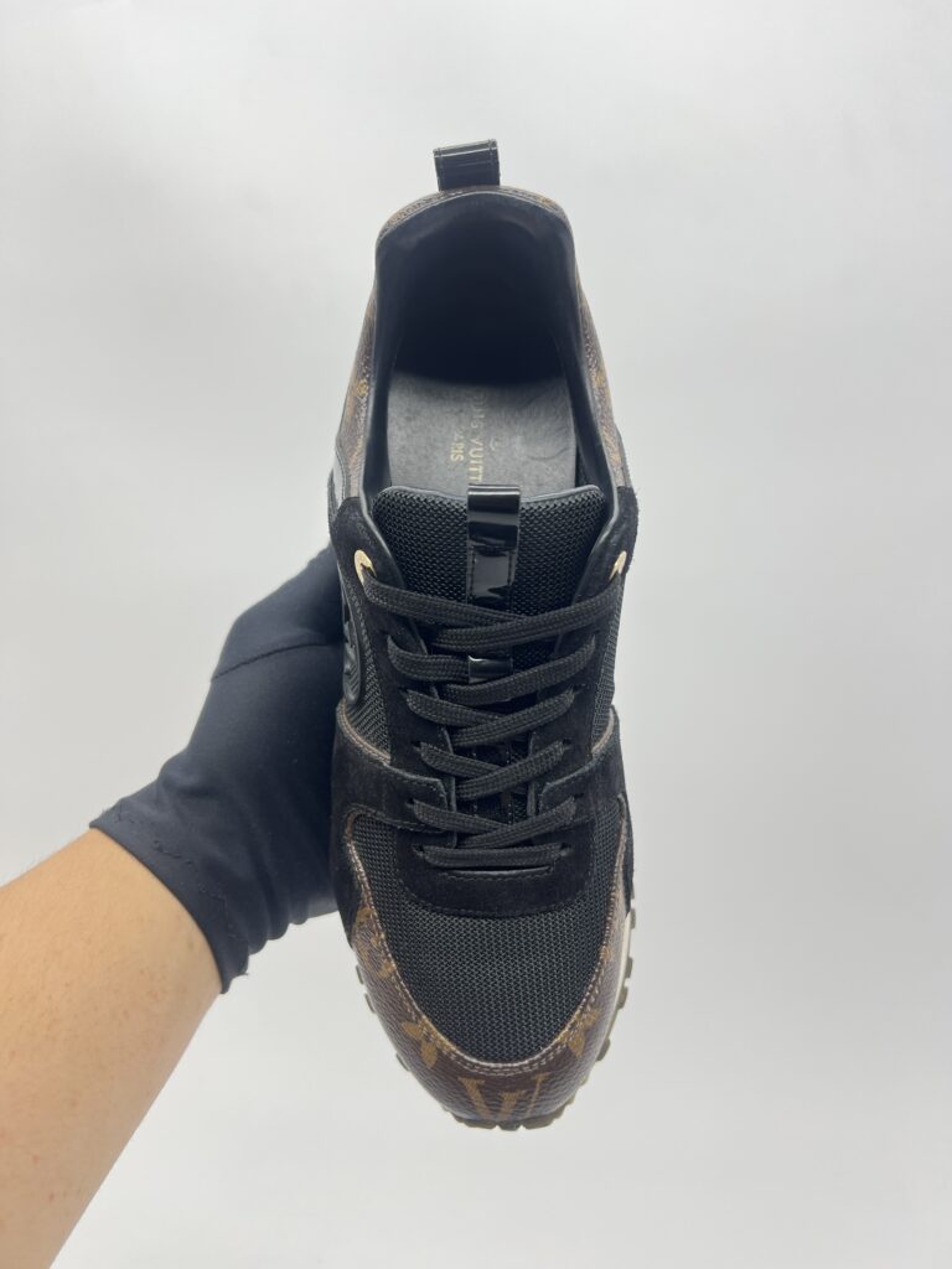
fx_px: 953
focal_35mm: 26
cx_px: 476
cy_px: 634
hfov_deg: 53.1
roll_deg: +0.3
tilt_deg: -13.5
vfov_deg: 67.3
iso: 40
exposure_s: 1/100
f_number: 1.5
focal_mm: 5.7
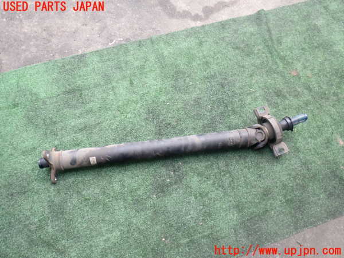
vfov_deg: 46.8
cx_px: 172
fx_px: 298
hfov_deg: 60.0
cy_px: 129
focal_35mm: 30
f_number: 6.3
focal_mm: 5.4
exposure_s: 1/40
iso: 100
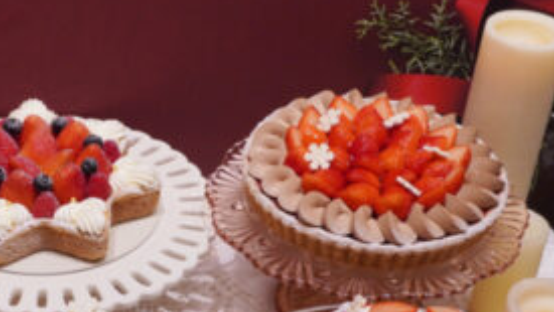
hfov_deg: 23.1
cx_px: 16
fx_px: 1308
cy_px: 262
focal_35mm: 89
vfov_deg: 13.5
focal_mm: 26
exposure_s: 1/40
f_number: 8
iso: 250
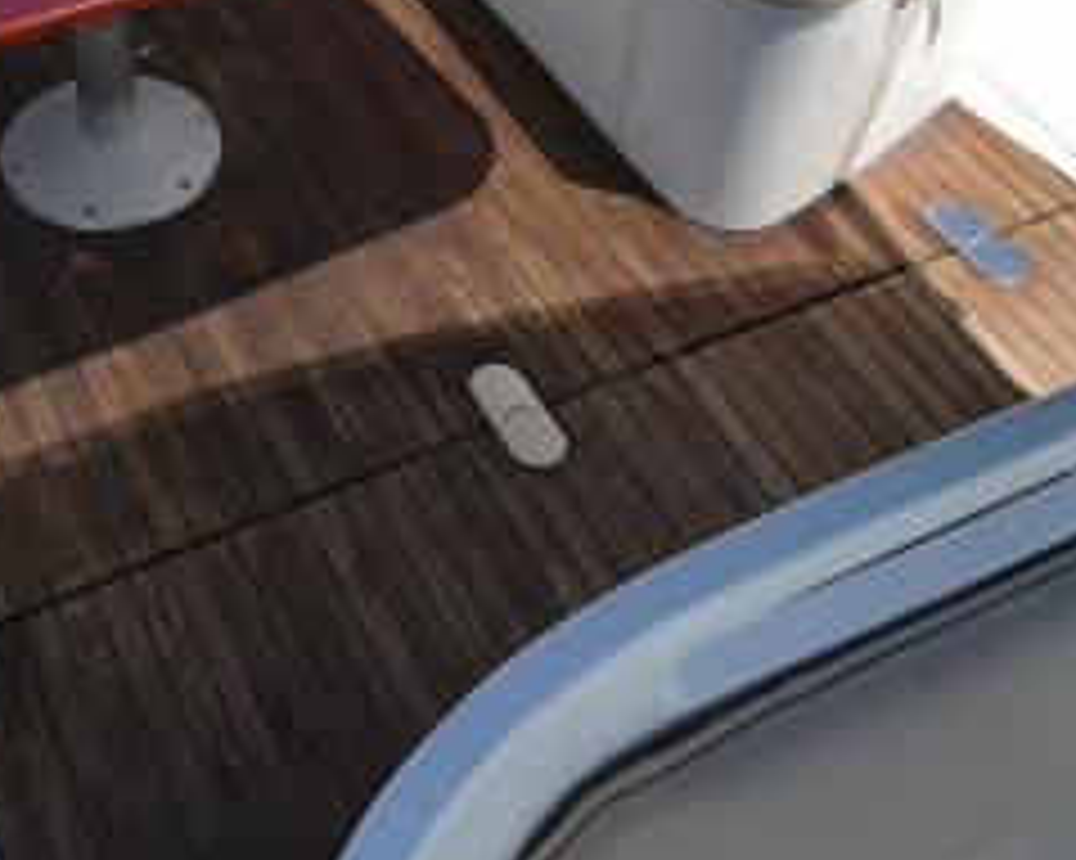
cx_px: 306
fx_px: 1719
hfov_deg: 34.2
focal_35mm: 54
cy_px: 2
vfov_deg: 26.6
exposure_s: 1/2725
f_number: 1.8
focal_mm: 5.56
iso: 100
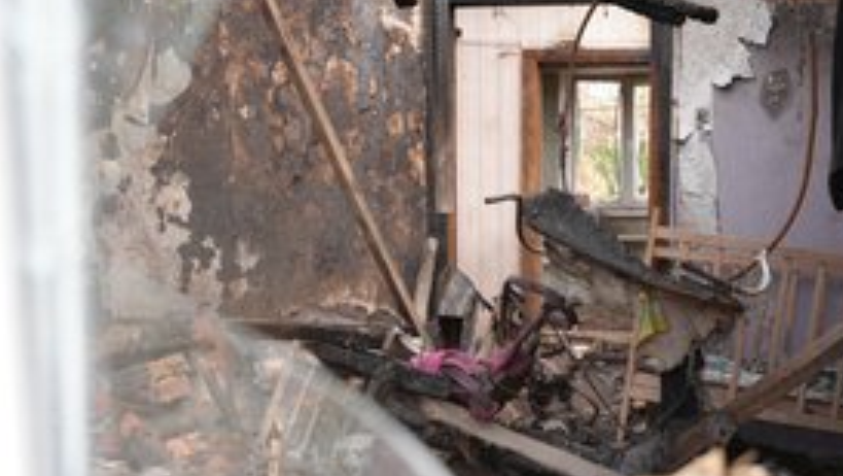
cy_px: 277
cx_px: 565
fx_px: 1029
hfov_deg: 43.9
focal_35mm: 46
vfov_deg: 26.0
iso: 80
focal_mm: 30
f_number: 2.8
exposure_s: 1/160
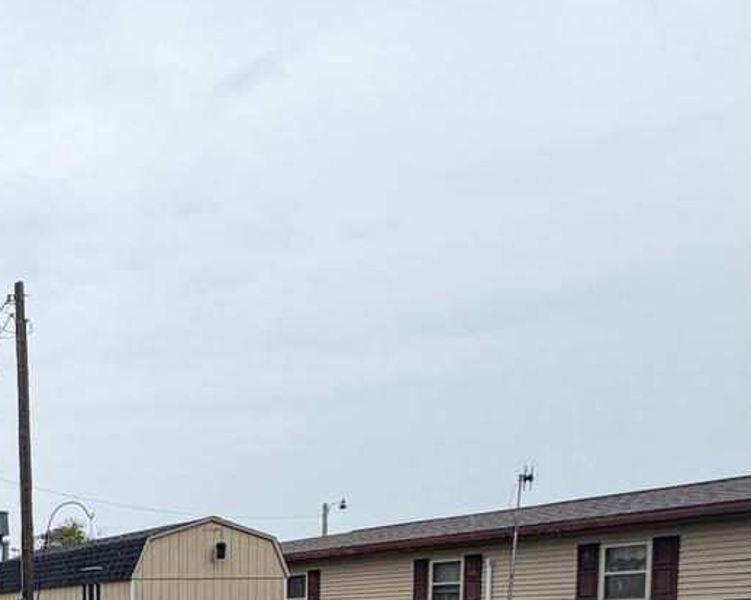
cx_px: -204
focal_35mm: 38
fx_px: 844
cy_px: 683
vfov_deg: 33.4
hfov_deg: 34.9
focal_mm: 2.22
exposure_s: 1/770
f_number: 2.2
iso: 40
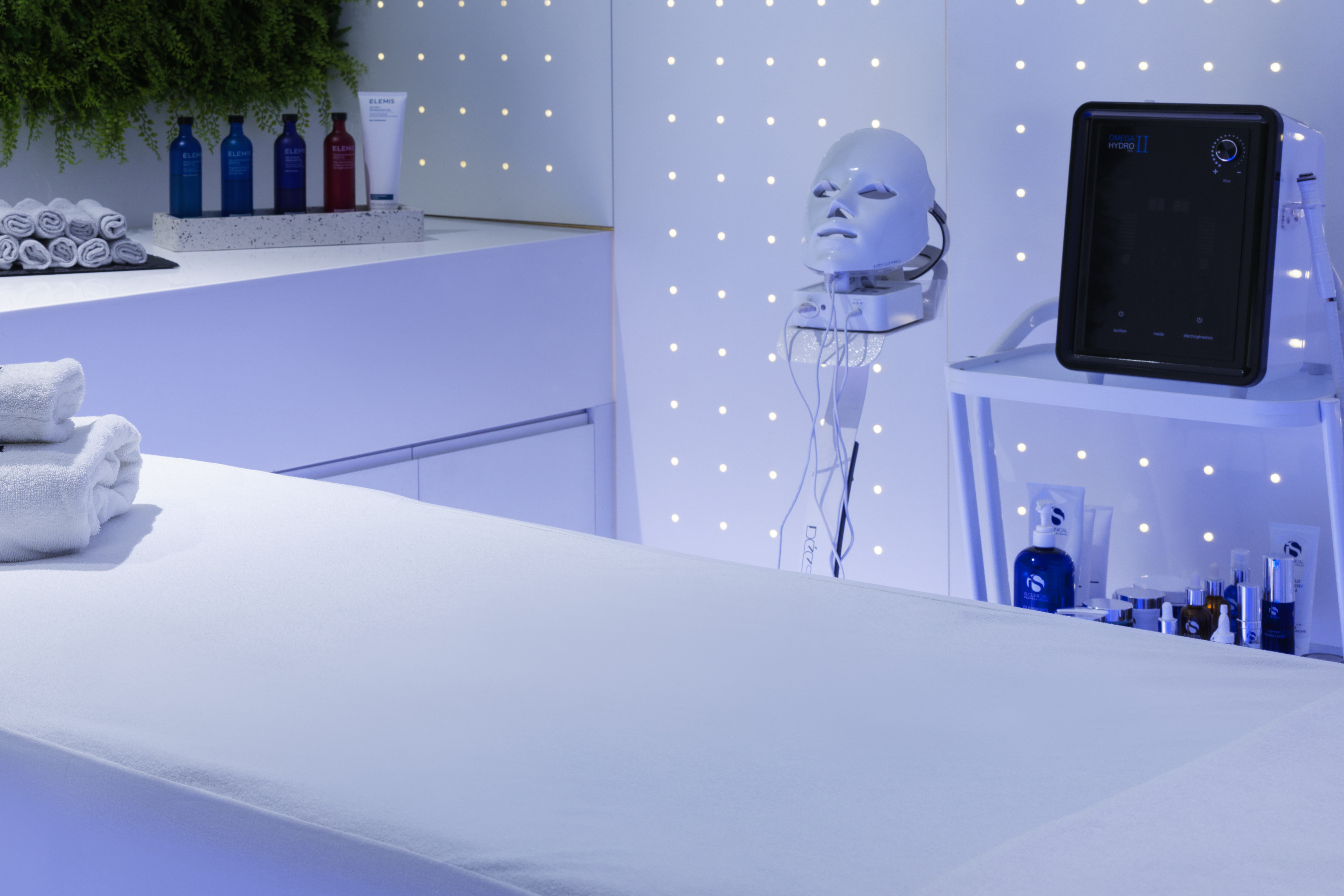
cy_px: 98
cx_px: 227
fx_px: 2389
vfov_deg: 20.8
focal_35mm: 64
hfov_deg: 30.5
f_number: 11
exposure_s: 4
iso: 200
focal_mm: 45
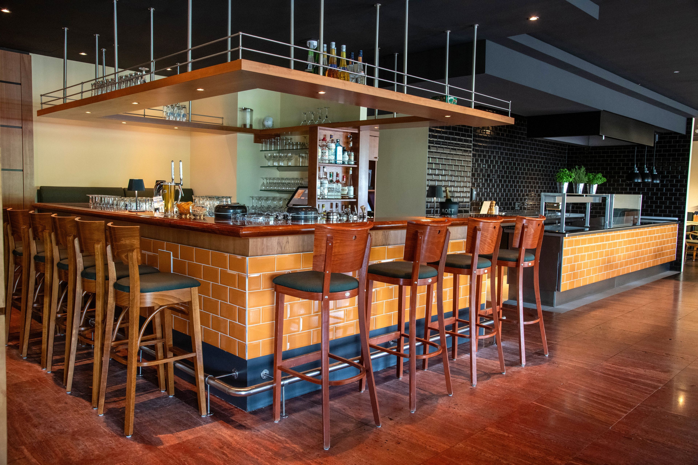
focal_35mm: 30
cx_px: 349
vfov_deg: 43.6
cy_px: 232
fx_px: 582
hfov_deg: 61.9
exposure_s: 1/4
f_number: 7.1
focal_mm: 30
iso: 2500
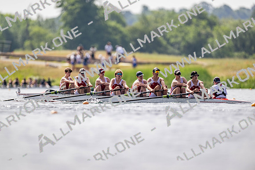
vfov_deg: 2.3
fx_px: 4251
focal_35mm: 600
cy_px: 85
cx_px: 128
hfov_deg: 3.4
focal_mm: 600
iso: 125
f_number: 4
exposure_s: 1/2500
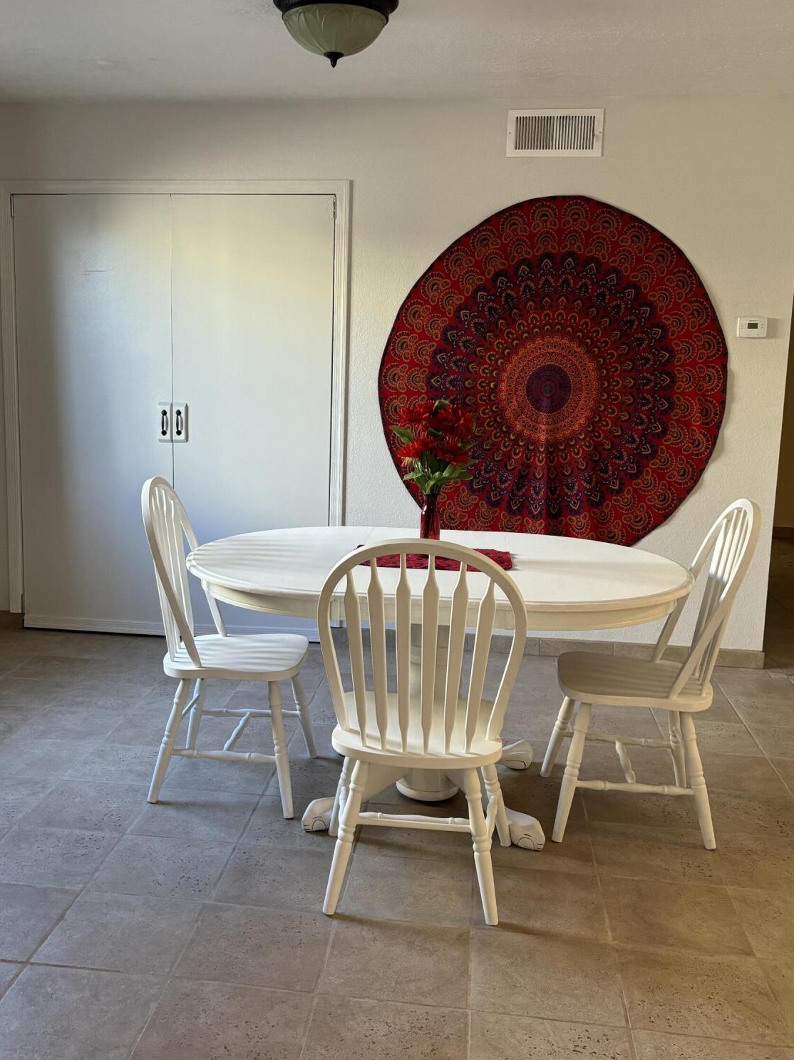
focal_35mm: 35
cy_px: 530
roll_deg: -2.2
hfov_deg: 40.6
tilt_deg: -10.4
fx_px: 1071
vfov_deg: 52.6
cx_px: 333
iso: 160
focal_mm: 5.96
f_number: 1.6
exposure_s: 1/60
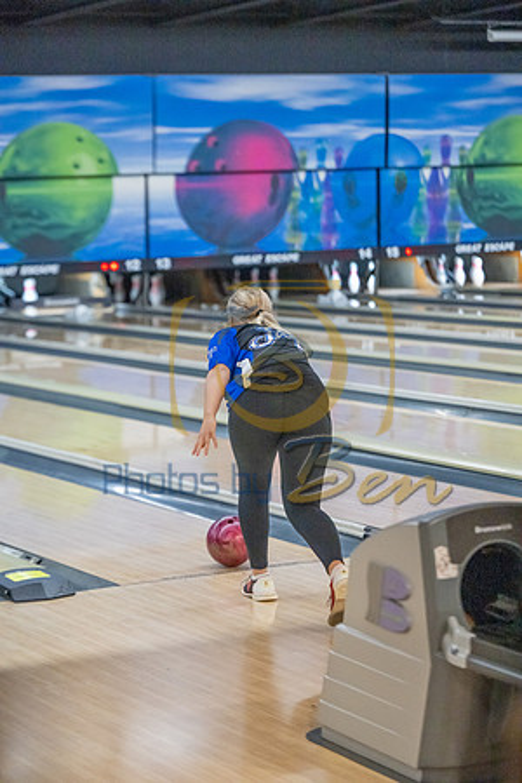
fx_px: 2110
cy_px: 392
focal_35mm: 97
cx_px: 261
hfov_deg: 14.1
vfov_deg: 21.0
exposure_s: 1/800
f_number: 3.2
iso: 4000
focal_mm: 97
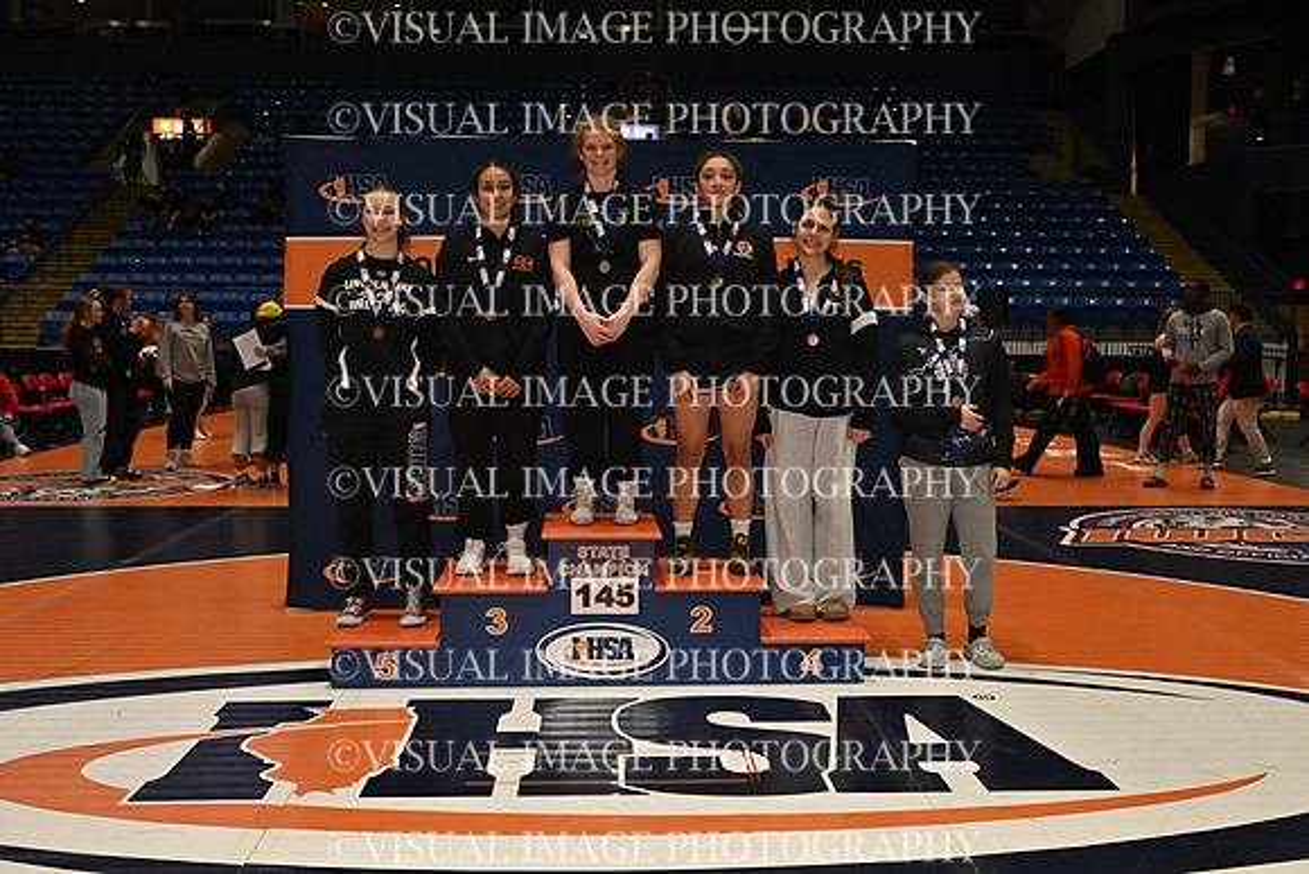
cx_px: 654
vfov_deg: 37.9
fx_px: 1273
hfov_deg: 54.4
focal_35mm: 35
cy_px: 437
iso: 800
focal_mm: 35
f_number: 6.3
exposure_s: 1/160
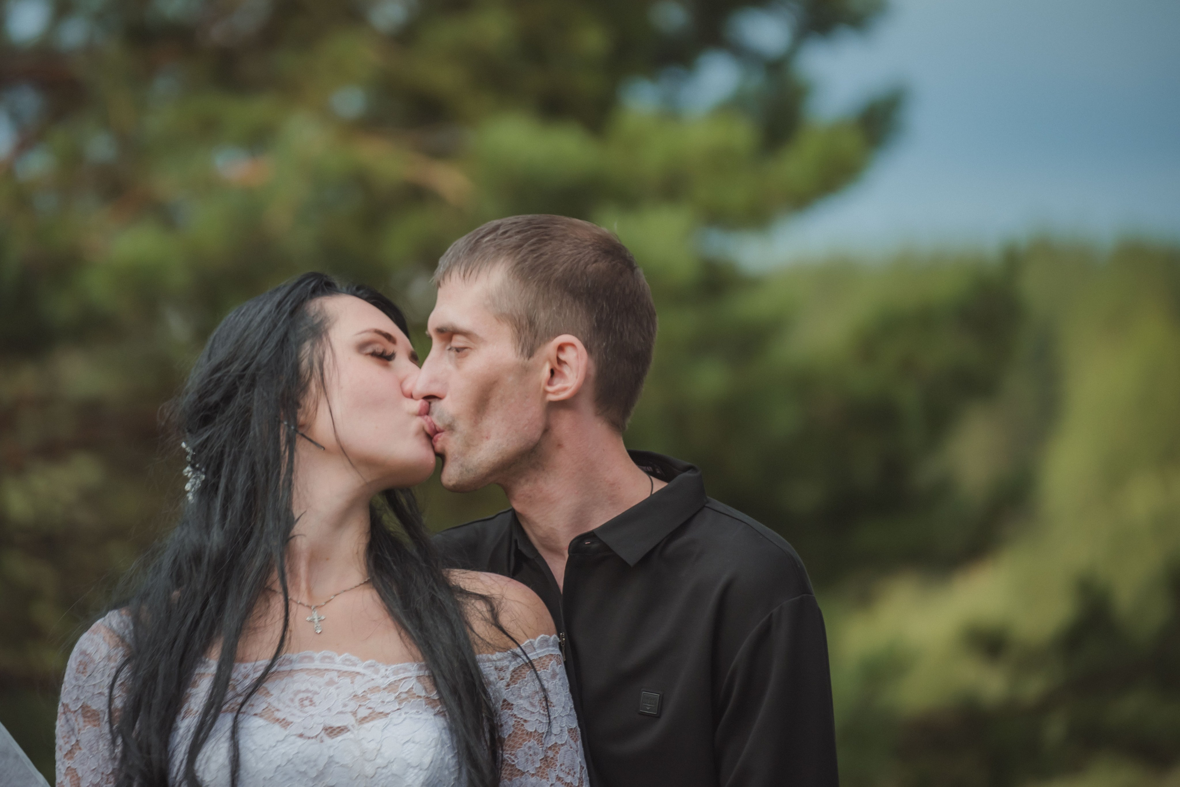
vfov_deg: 8.4
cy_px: 357
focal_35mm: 164
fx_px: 5369
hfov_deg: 12.5
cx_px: 536
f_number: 2.8
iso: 360
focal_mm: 150
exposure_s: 1/320
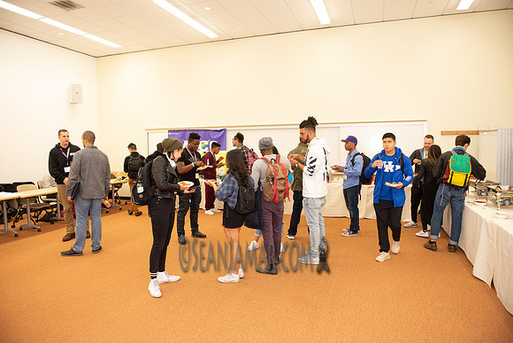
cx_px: 256
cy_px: 172
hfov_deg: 73.7
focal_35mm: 24
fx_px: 342
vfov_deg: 53.2
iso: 4000
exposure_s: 1/400
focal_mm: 24
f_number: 3.5
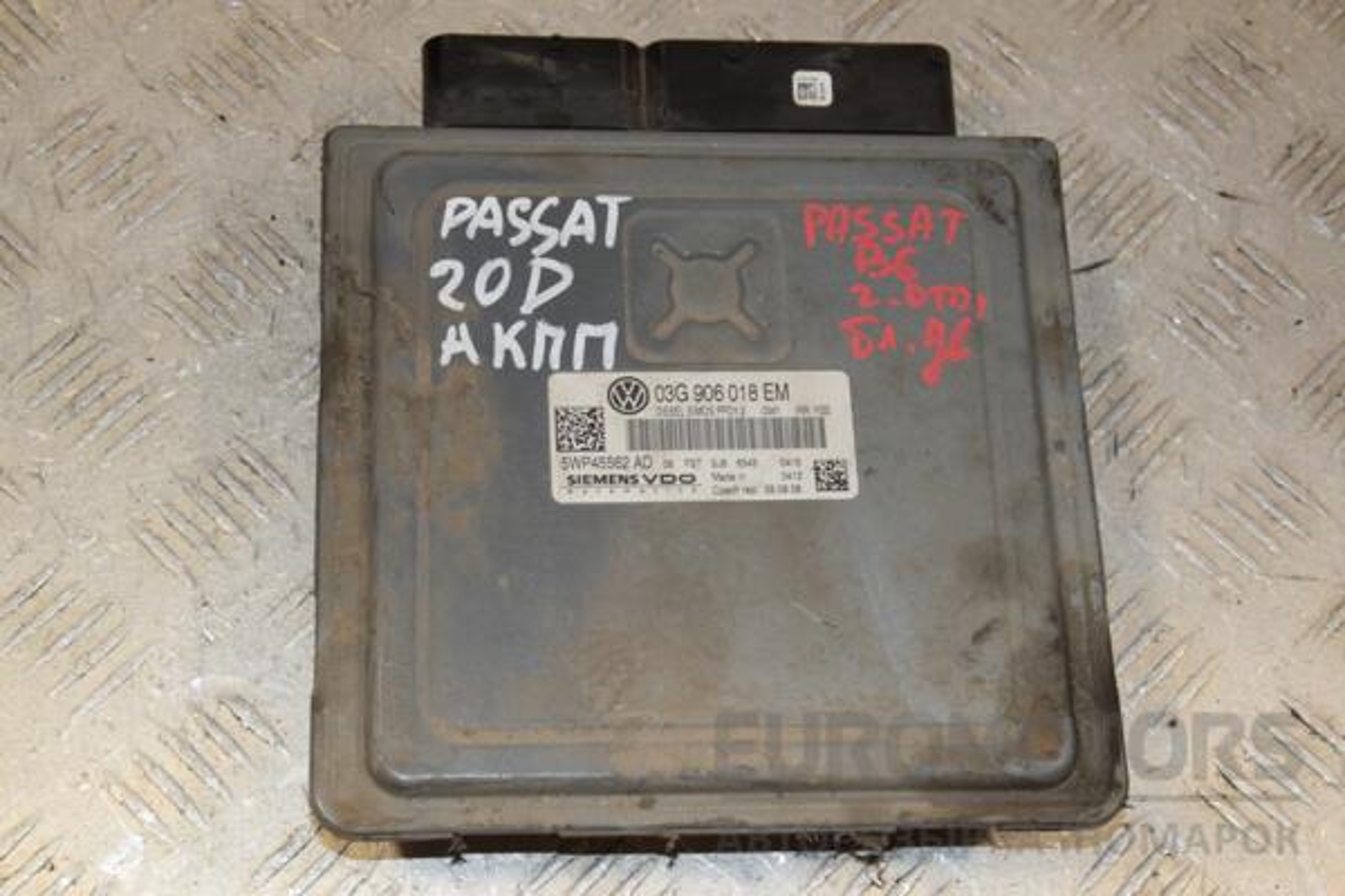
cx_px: 672
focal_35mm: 68
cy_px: 448
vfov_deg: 20.2
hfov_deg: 29.9
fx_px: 2522
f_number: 8
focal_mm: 45
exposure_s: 1/200
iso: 800
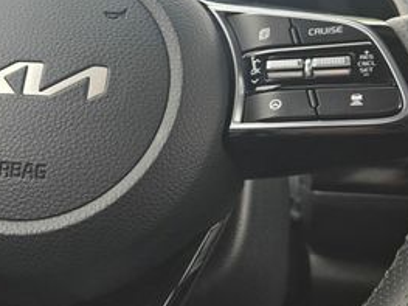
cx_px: 132
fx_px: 660
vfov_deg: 25.9
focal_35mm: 56
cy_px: 93
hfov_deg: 34.0
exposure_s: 1/180
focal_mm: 5.4
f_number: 1.8
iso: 40
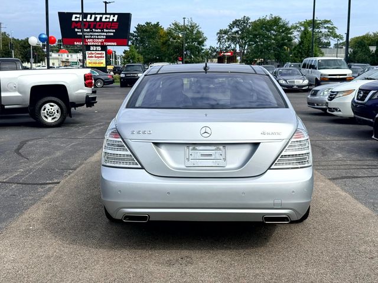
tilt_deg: -7.2
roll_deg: -1.1
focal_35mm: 48
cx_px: 189
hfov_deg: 39.7
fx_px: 524
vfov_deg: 30.3
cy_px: 142
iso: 64
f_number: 1.78
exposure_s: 1/5587
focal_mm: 6.76
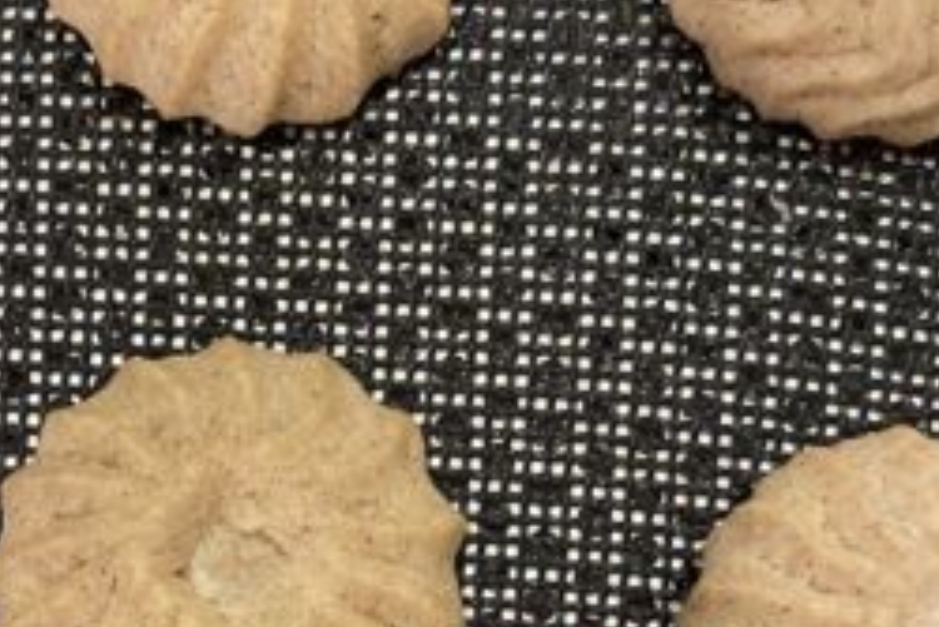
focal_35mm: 54
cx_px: 299
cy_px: 713
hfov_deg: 36.4
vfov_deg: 23.3
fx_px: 1409
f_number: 1.8
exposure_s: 1/25
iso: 640
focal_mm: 4.25
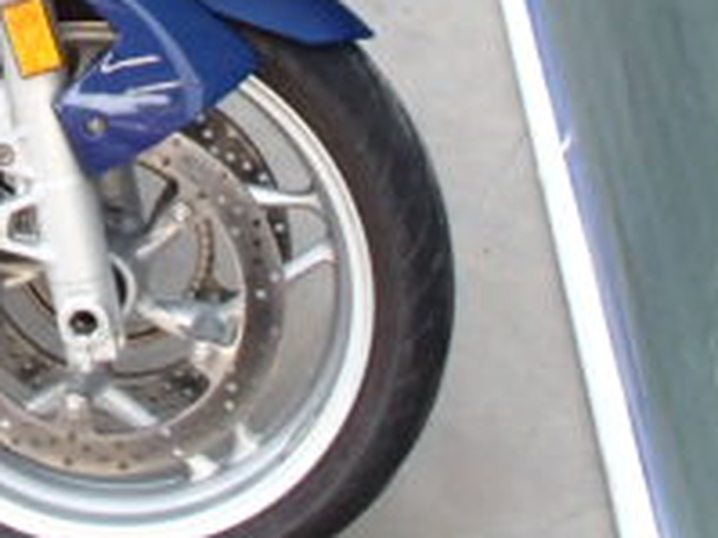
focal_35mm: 90
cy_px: -238
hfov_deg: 20.8
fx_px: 1866
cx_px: -65
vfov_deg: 15.3
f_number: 3.9
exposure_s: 1/20
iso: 800
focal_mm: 5
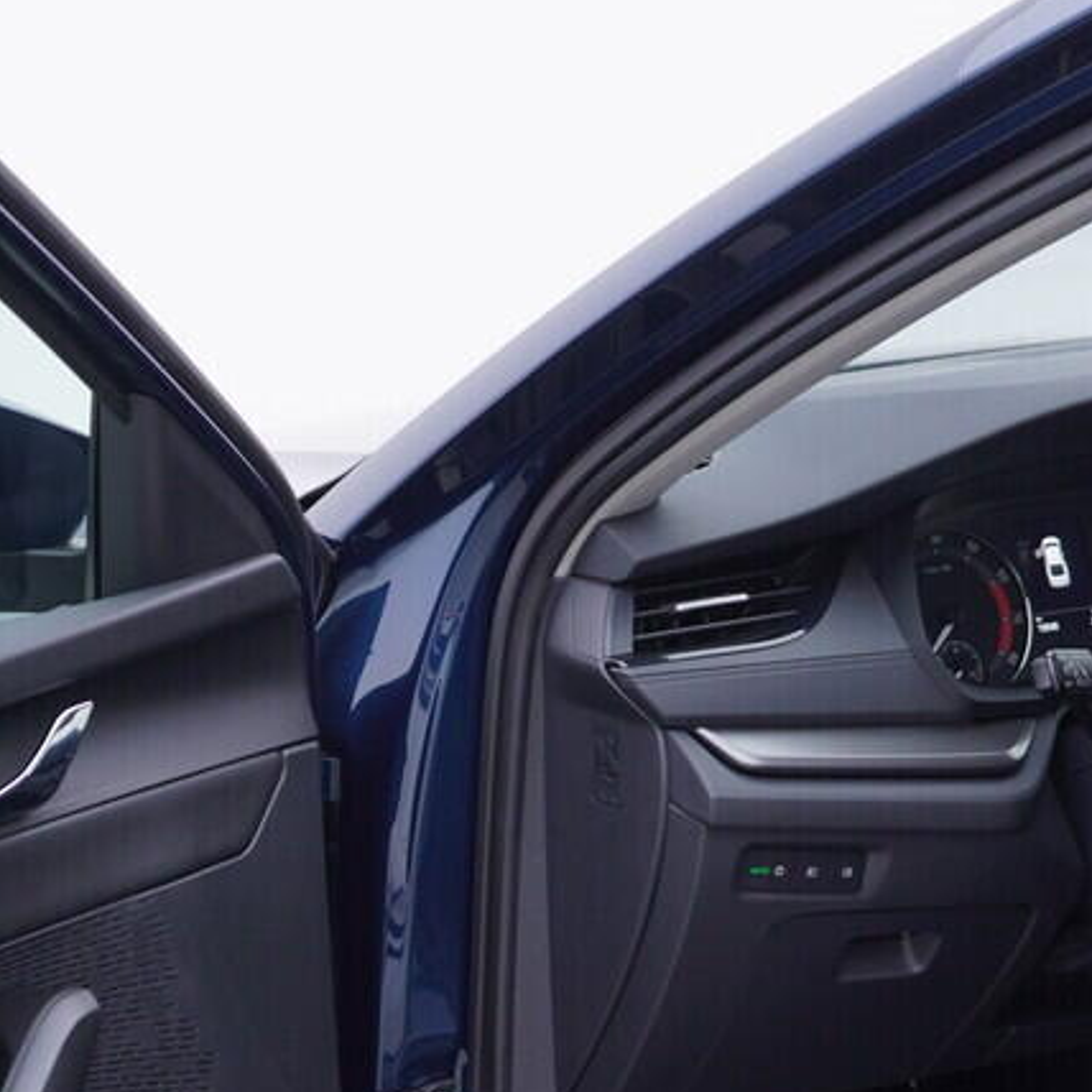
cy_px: 964
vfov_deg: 16.7
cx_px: 321
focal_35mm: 103
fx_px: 3676
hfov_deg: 16.8
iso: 125
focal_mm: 24
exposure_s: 1/50
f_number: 3.2
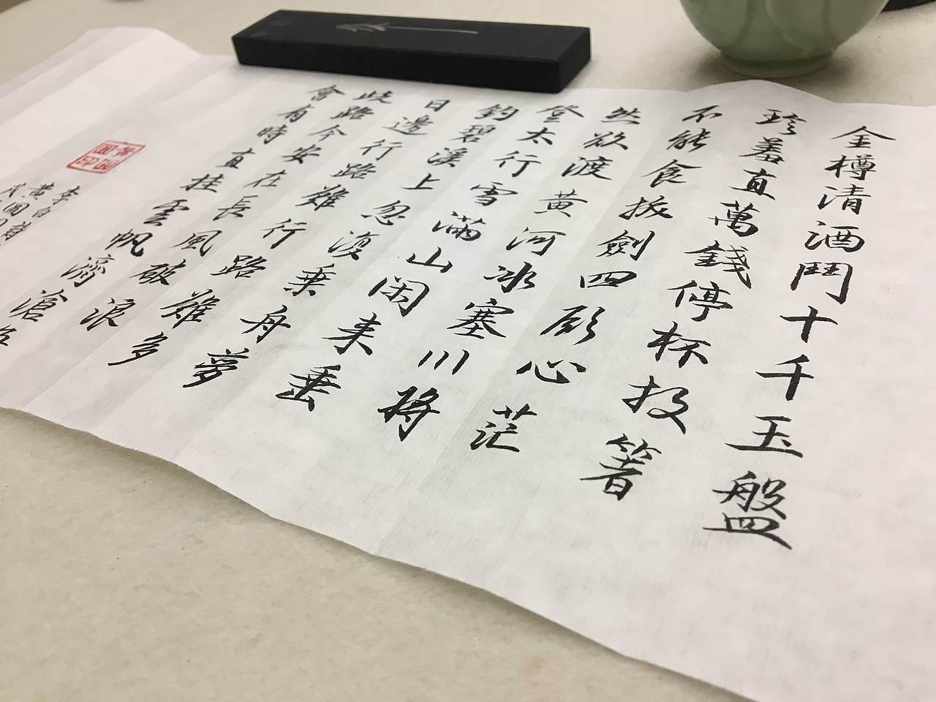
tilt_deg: -38.9
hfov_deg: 61.7
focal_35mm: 29
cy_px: 351
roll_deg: +10.3
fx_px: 784
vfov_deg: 48.2
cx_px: 468
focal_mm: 4.15
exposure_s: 1/33
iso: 80
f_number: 2.2
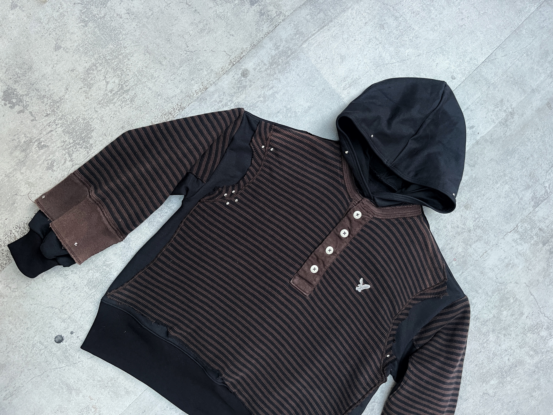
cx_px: 276
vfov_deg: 53.1
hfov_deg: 67.3
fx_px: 415
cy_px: 208
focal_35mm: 26
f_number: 1.6
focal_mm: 5.1
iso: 400
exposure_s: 1/60
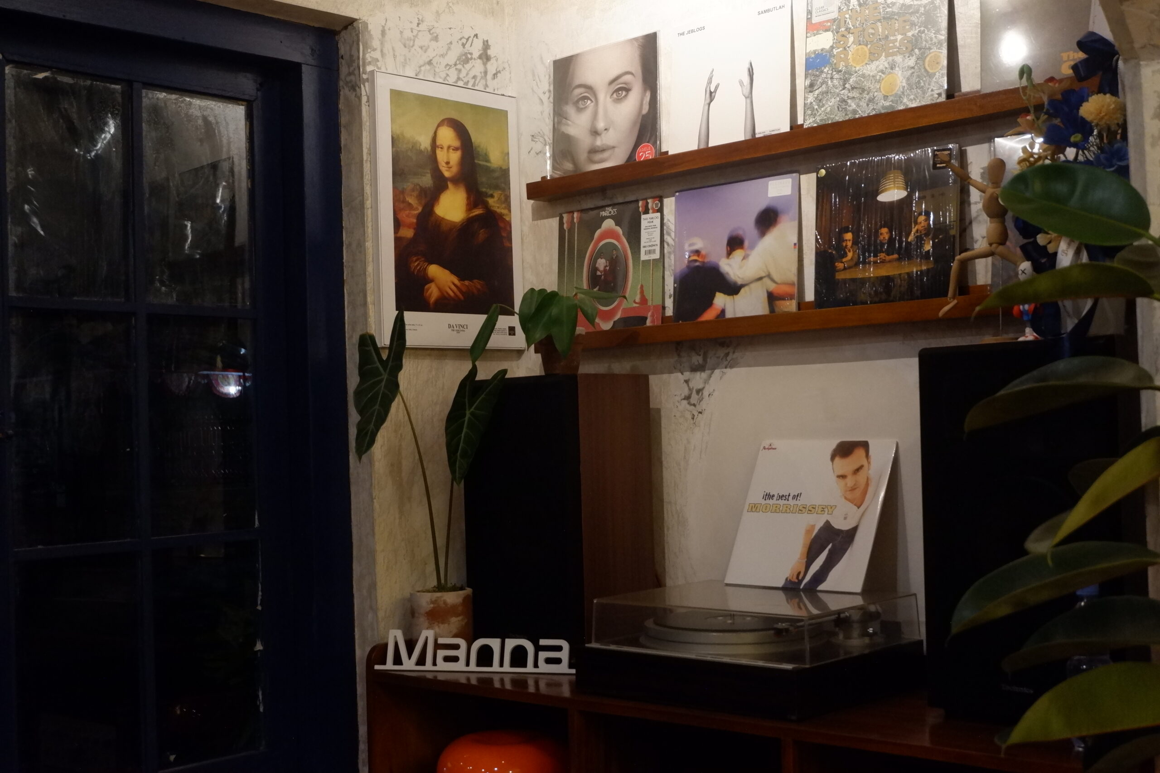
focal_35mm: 44
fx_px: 1418
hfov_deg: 44.5
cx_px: 580
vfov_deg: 30.5
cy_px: 386
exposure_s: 1/80
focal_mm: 29.5
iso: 3200
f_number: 5
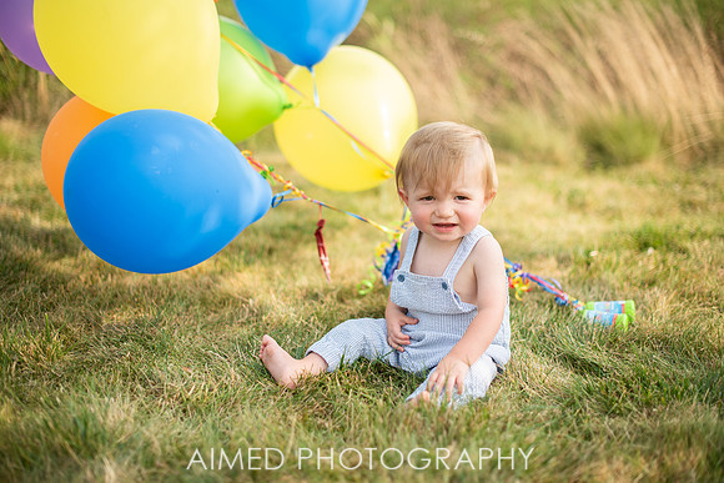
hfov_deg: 39.6
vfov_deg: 27.0
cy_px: 242
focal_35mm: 50
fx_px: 1006
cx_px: 362
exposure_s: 1/2500
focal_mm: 50
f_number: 1.8
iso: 100
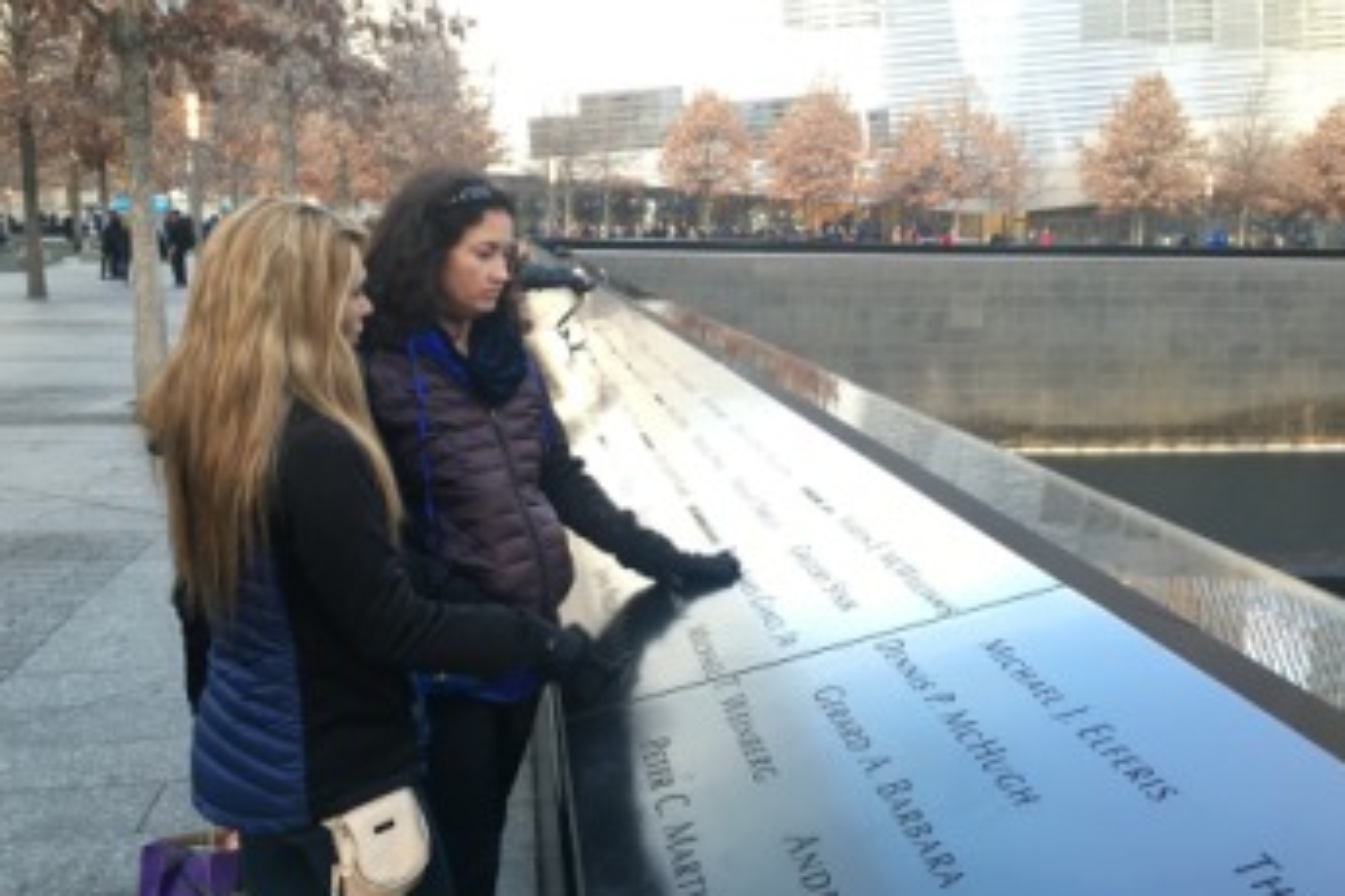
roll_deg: -0.9
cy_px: 425
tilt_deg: -8.7
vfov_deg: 41.1
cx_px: 694
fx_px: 1195
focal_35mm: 32
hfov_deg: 58.7
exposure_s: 1/30
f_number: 2.2
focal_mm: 4.15
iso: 80
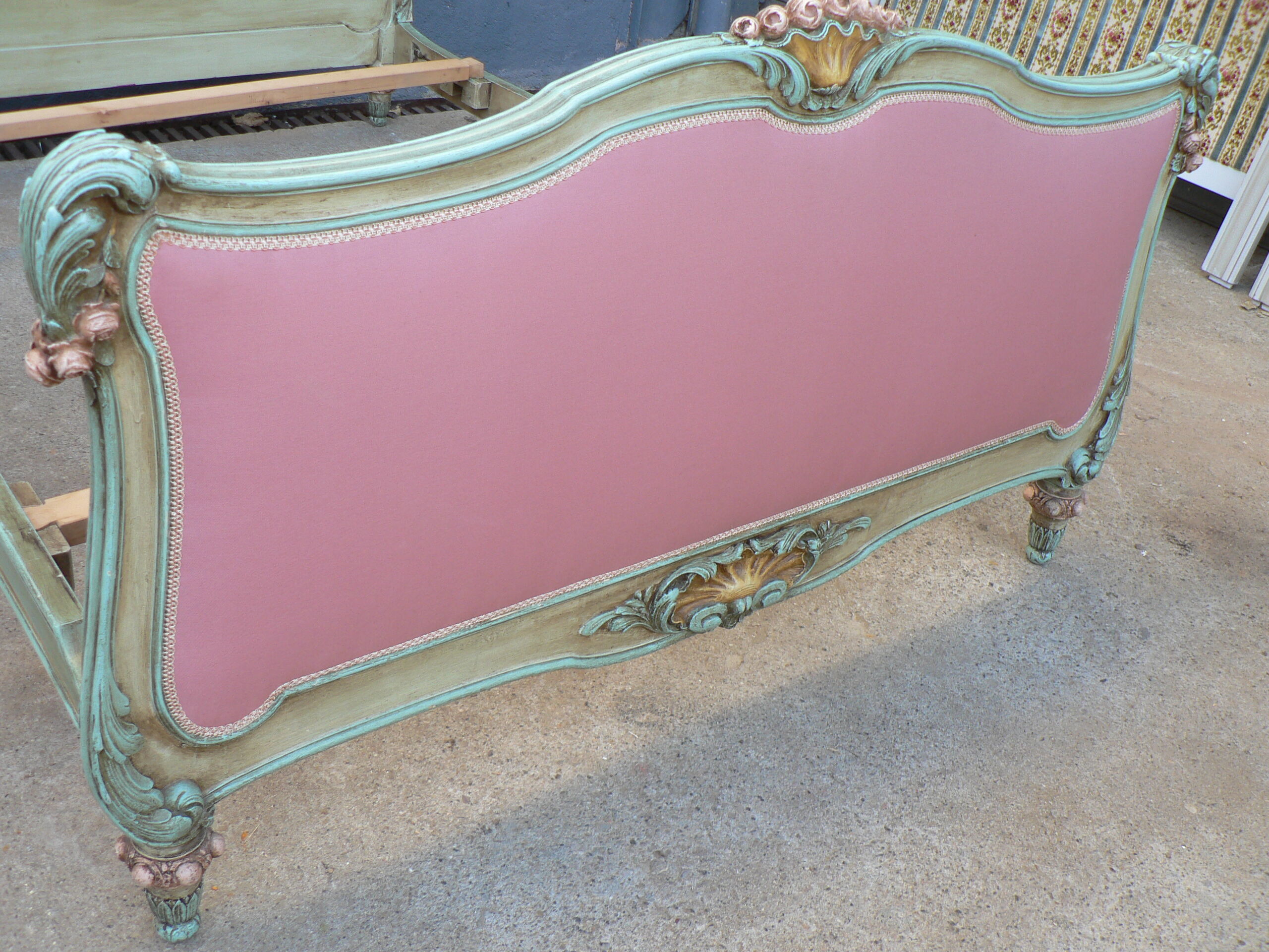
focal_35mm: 36
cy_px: 476
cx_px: 634
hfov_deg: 51.4
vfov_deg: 39.7
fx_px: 1320
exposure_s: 1/60
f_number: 2.8
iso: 80
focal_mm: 6
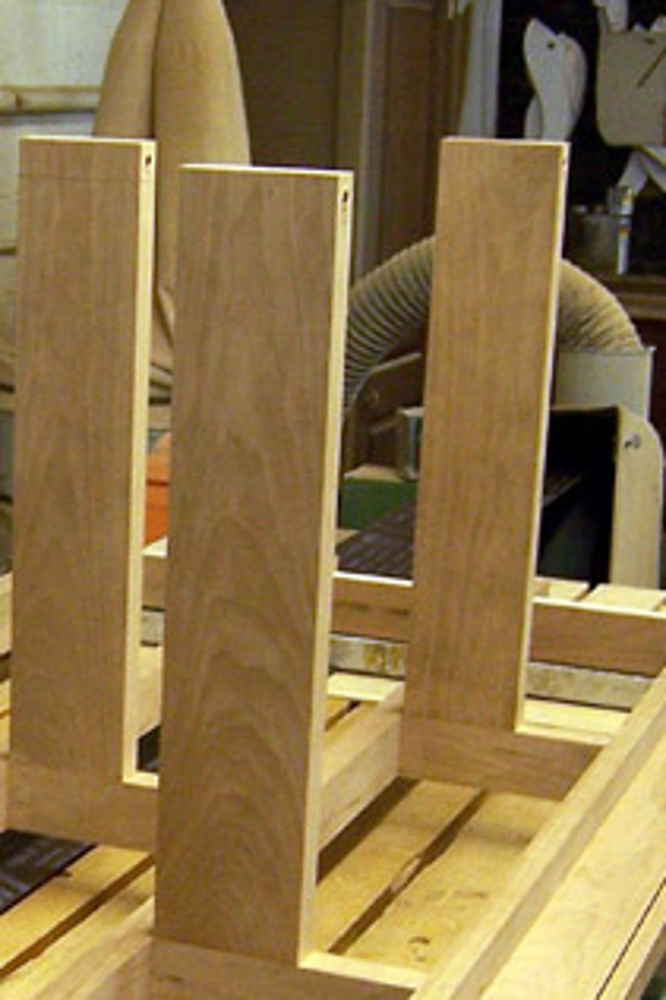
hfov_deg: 17.0
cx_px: -25
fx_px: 2167
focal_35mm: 78
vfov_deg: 25.8
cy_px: 694
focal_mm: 5.5
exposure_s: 1/20
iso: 140
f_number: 3.4
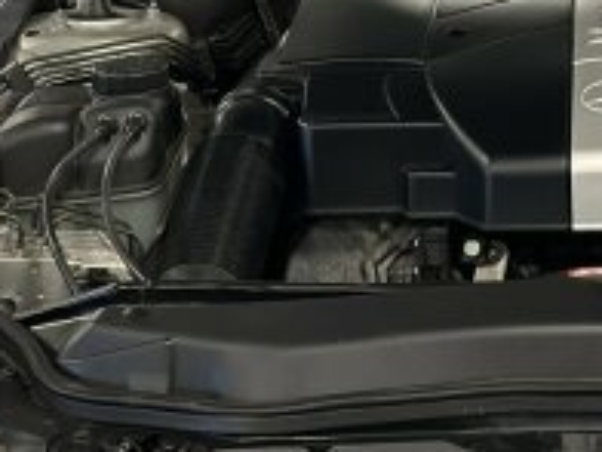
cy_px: 61
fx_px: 2730
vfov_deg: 9.4
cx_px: 559
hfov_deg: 12.5
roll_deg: +1.1
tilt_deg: -13.6
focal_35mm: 157
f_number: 1.78
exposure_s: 1/50
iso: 320
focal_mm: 6.86
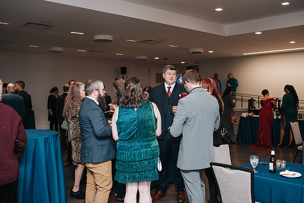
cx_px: 152
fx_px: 321
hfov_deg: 50.7
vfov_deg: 35.1
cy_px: 93
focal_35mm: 38
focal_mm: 35
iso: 1000
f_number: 2.8
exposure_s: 1/200
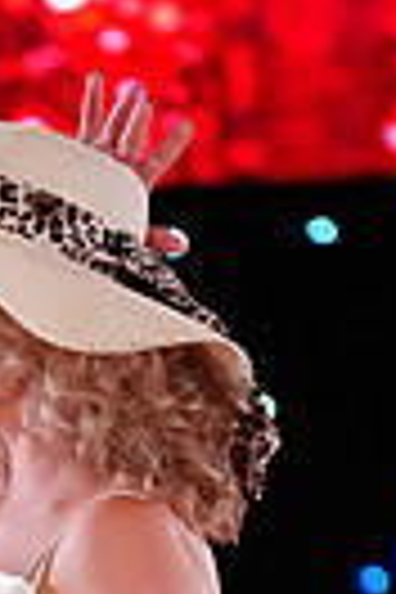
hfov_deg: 1.6
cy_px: 940
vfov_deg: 2.3
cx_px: 29
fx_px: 14502
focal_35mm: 879
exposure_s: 1/400
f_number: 2.8
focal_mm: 200
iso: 2500
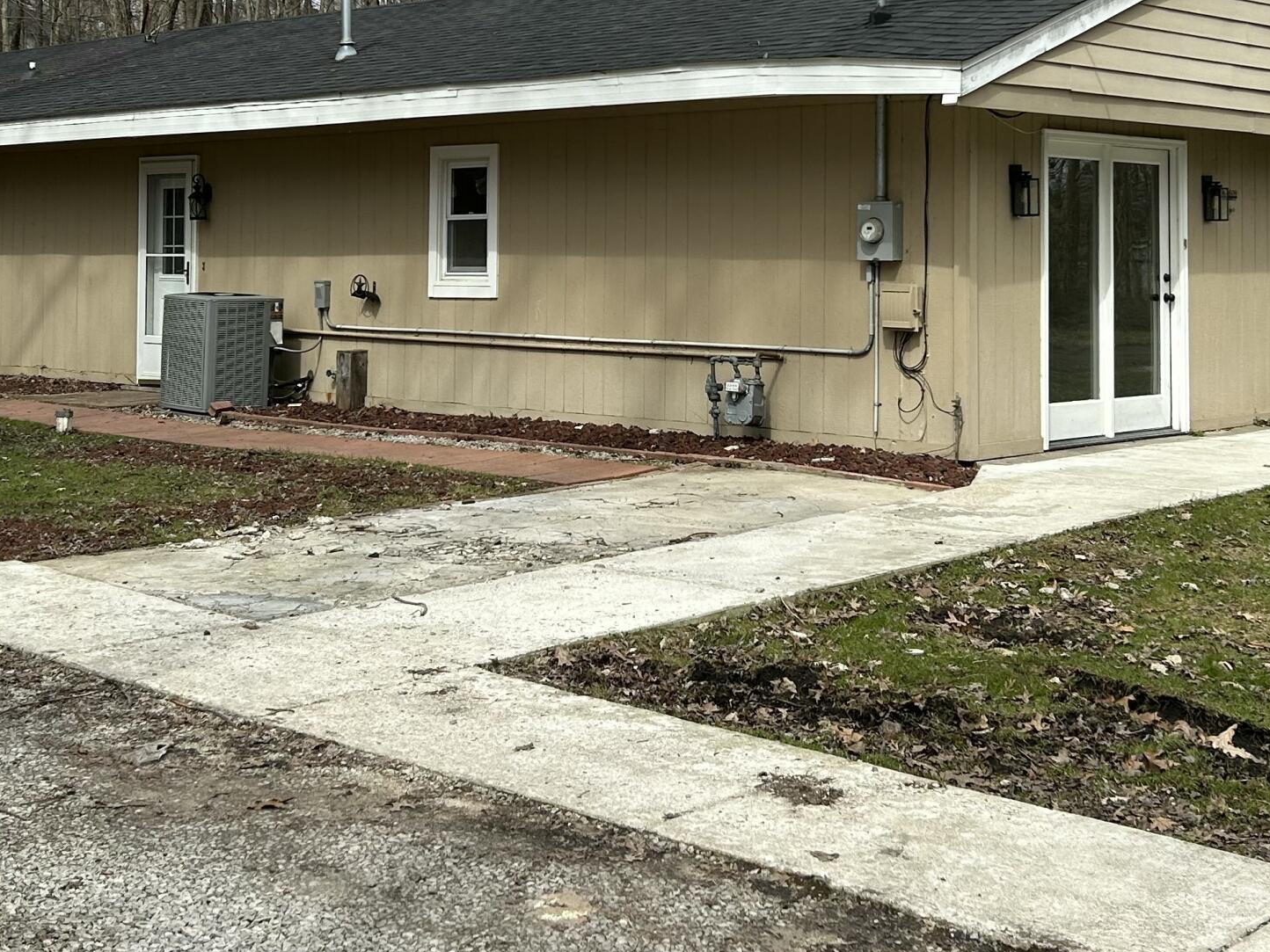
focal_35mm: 54
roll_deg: +0.0
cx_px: 655
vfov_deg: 26.5
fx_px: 1981
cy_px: 186
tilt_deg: +1.0
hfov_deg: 35.5
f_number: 1.5
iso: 50
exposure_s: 1/3704
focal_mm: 5.7
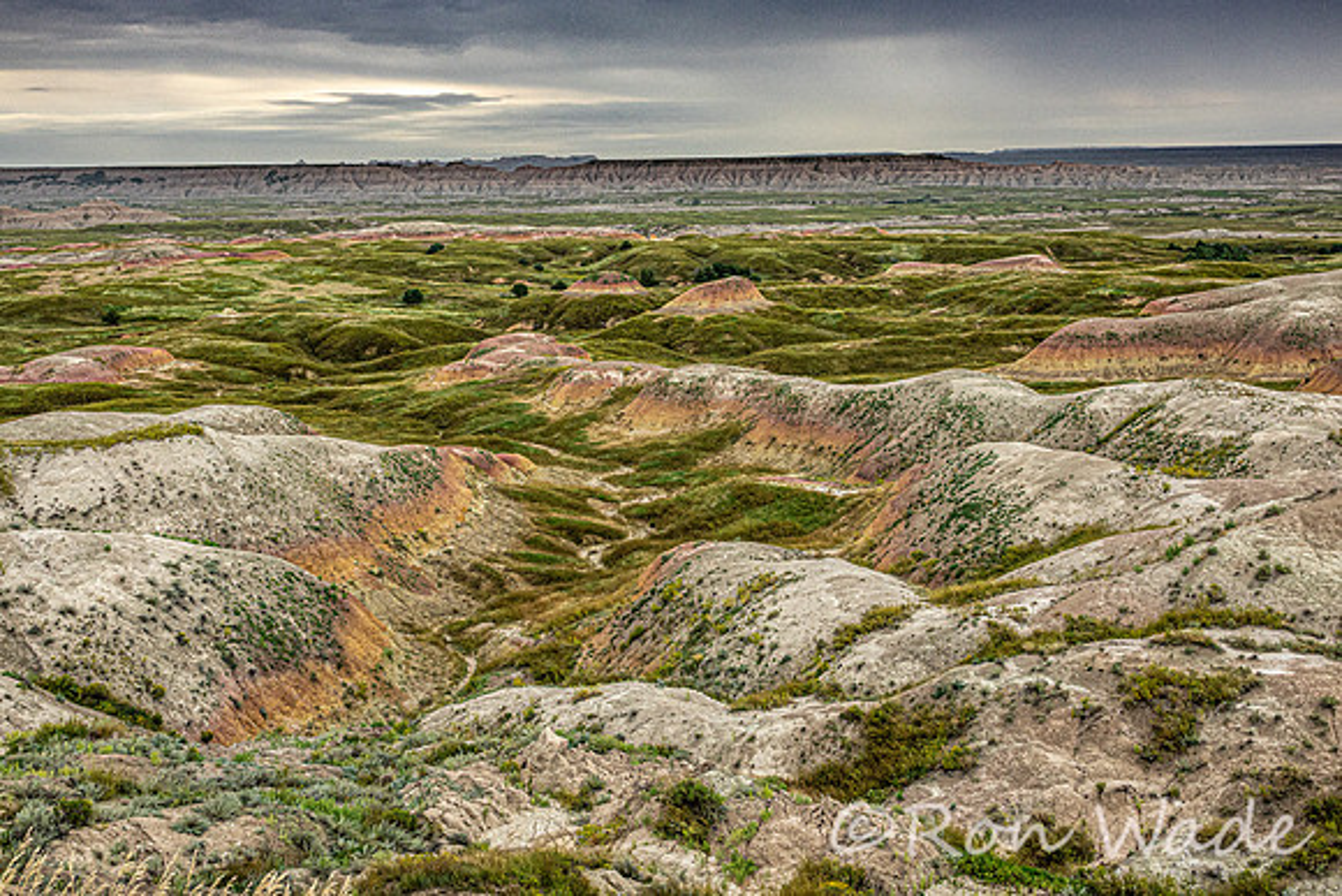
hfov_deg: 47.4
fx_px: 1529
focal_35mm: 41
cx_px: 671
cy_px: 448
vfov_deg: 32.6
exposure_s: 1/200
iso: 250
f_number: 5
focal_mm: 15.17
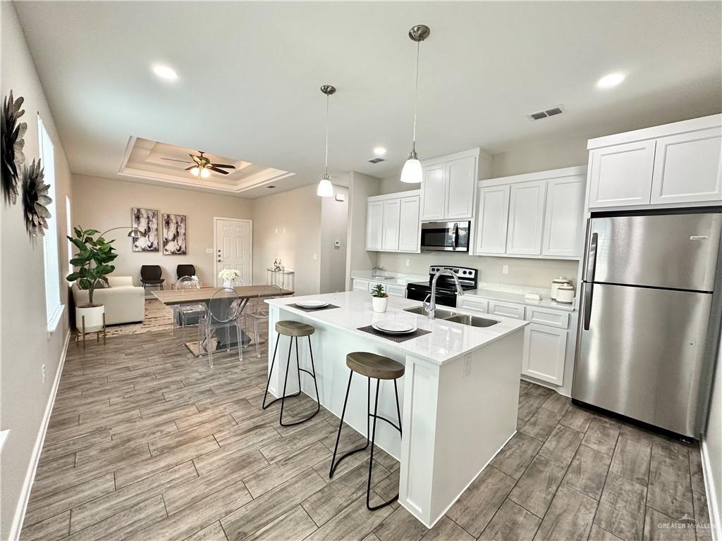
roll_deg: -2.1
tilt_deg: -5.3
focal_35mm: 14
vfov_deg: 85.7
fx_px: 292
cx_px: 361
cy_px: 270
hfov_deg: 102.1
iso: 200
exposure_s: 1/120
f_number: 2.2
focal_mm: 2.22
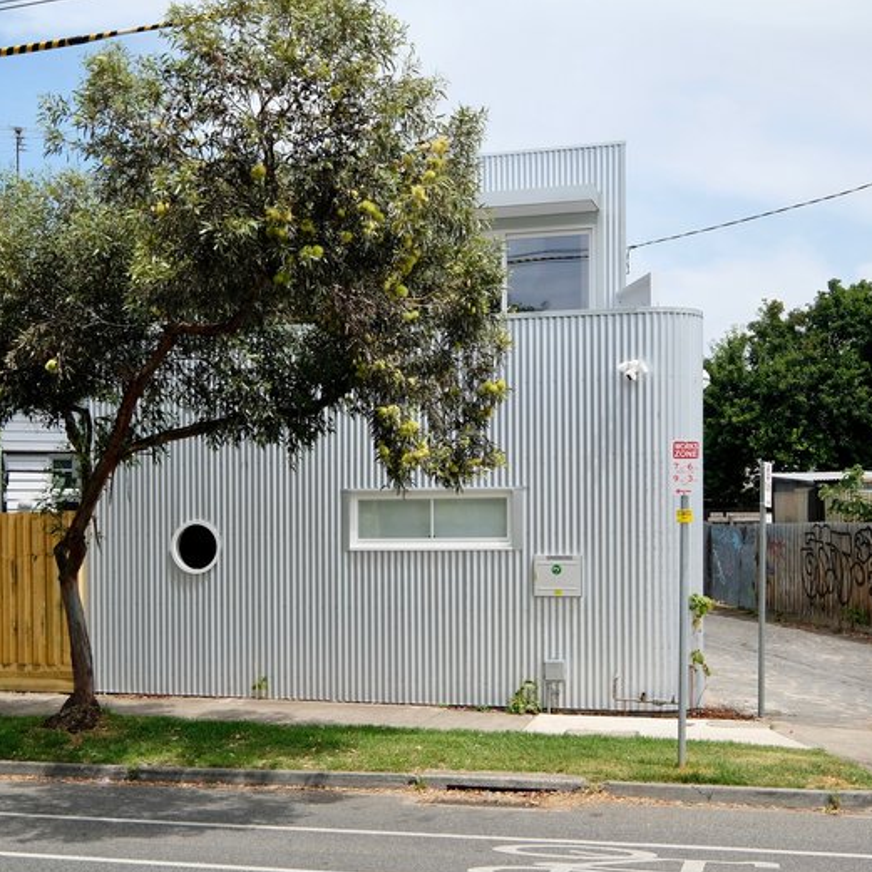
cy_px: 439
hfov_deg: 36.0
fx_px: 1339
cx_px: 385
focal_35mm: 47
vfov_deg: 36.1
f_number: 8
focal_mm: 24
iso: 400
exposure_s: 1/750
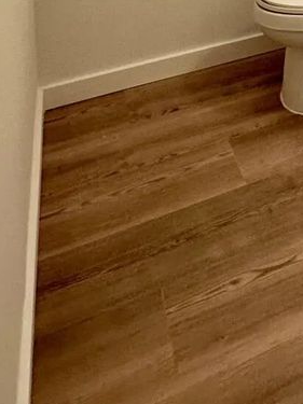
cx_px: 358
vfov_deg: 25.6
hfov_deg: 25.7
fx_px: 596
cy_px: -232
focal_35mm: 51
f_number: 2.2
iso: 125
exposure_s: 1/120
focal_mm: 2.22
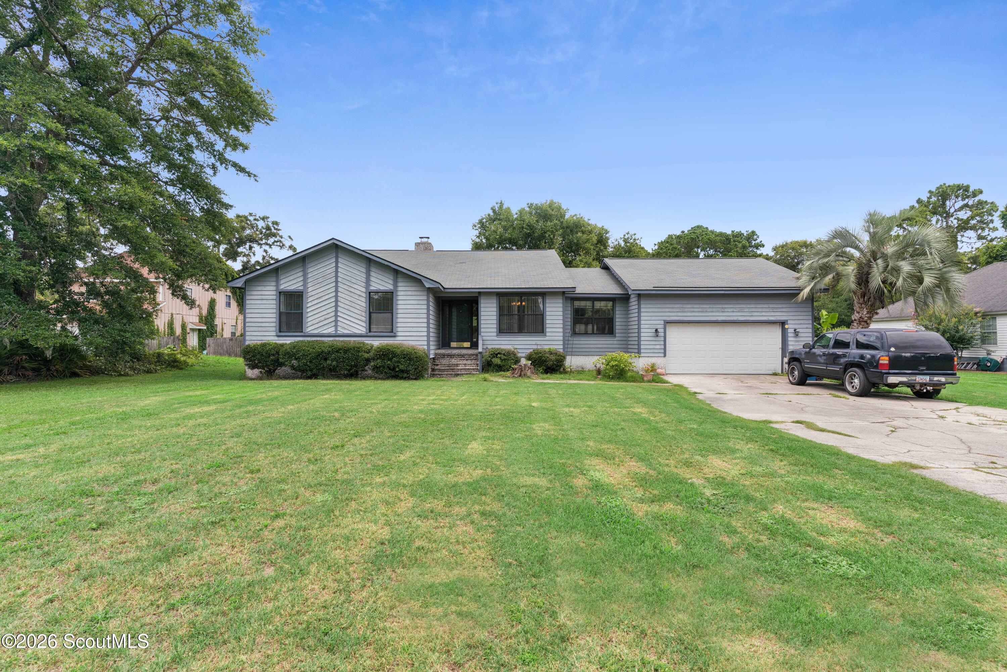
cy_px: 336
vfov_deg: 70.5
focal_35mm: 17
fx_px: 476
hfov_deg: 93.3
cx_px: 504
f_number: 8
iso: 250
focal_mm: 17
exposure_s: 1/250
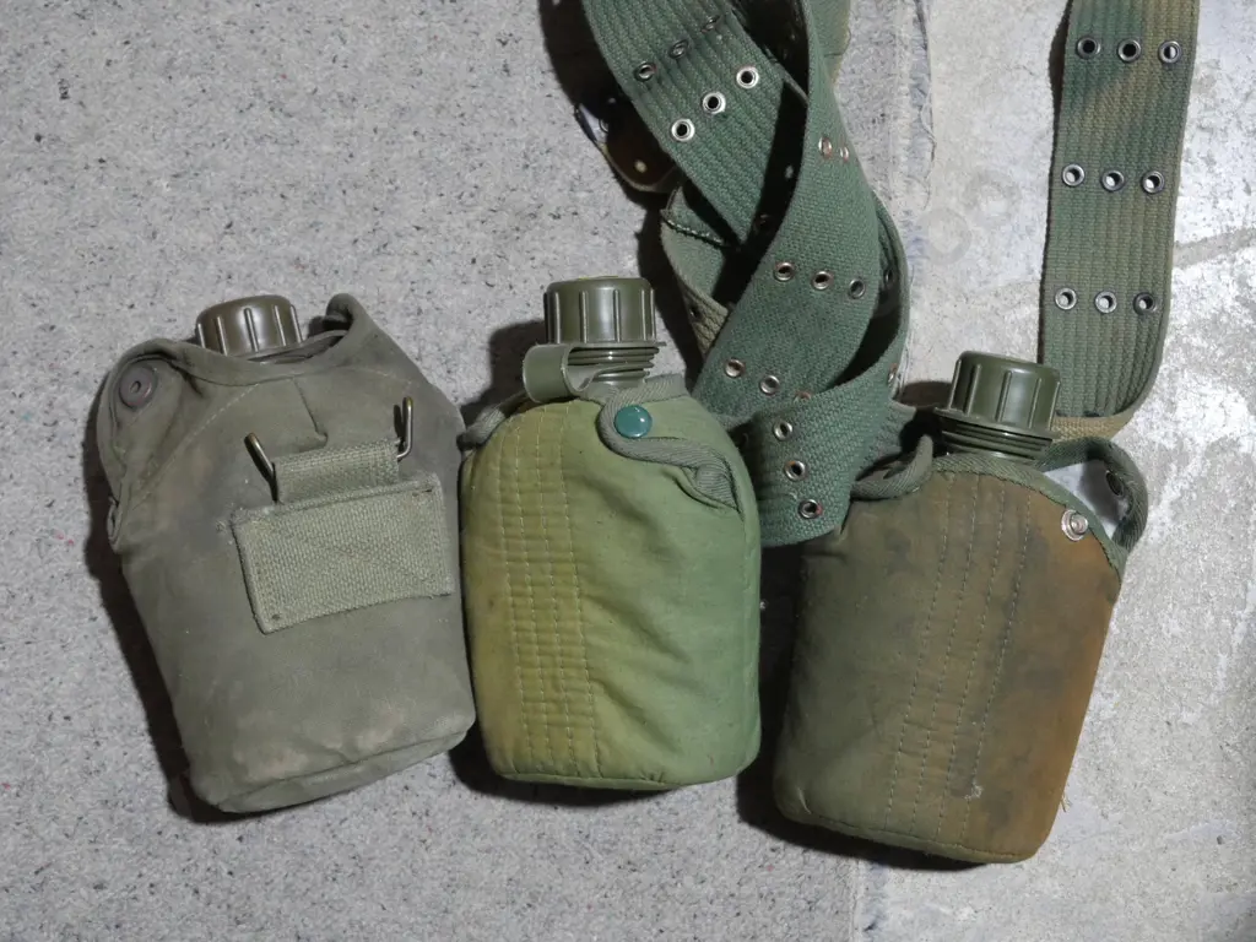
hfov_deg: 30.3
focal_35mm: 64
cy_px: 471
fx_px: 2322
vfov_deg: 22.9
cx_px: 628
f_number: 5.4
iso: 1250
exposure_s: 1/80
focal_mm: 32
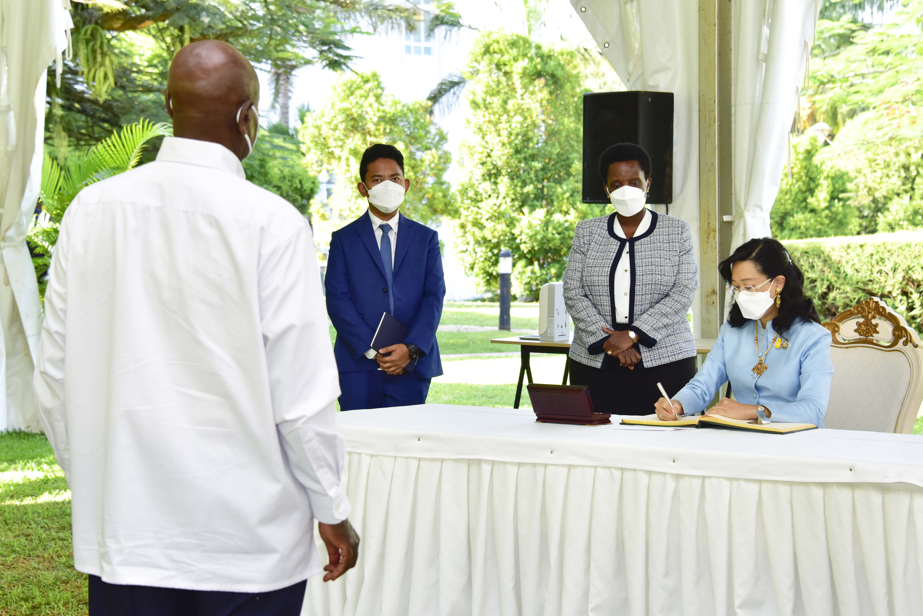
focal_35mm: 82
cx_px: 462
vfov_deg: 16.7
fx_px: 2103
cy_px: 308
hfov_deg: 24.8
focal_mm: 82
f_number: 7.1
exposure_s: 1/160
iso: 640
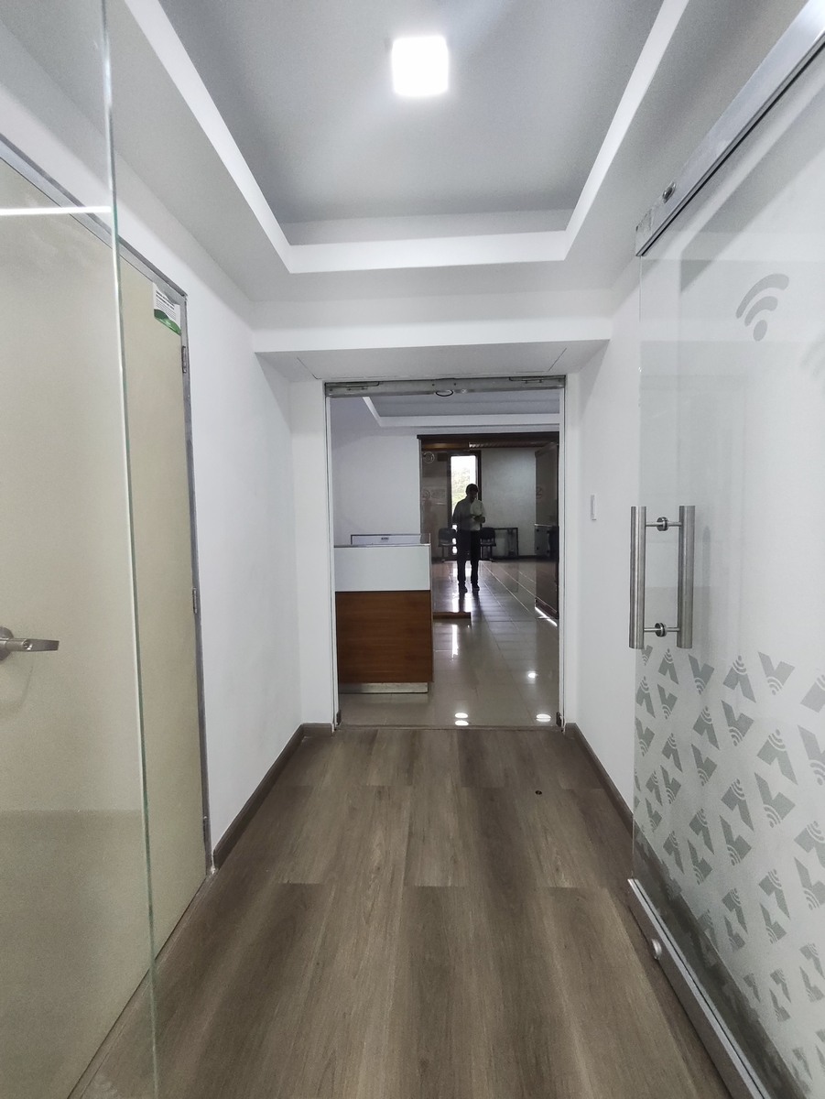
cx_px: 412
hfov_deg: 81.8
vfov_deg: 98.1
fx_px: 476
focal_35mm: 15
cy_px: 550
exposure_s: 1/100
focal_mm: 1.65
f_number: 2.2
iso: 400
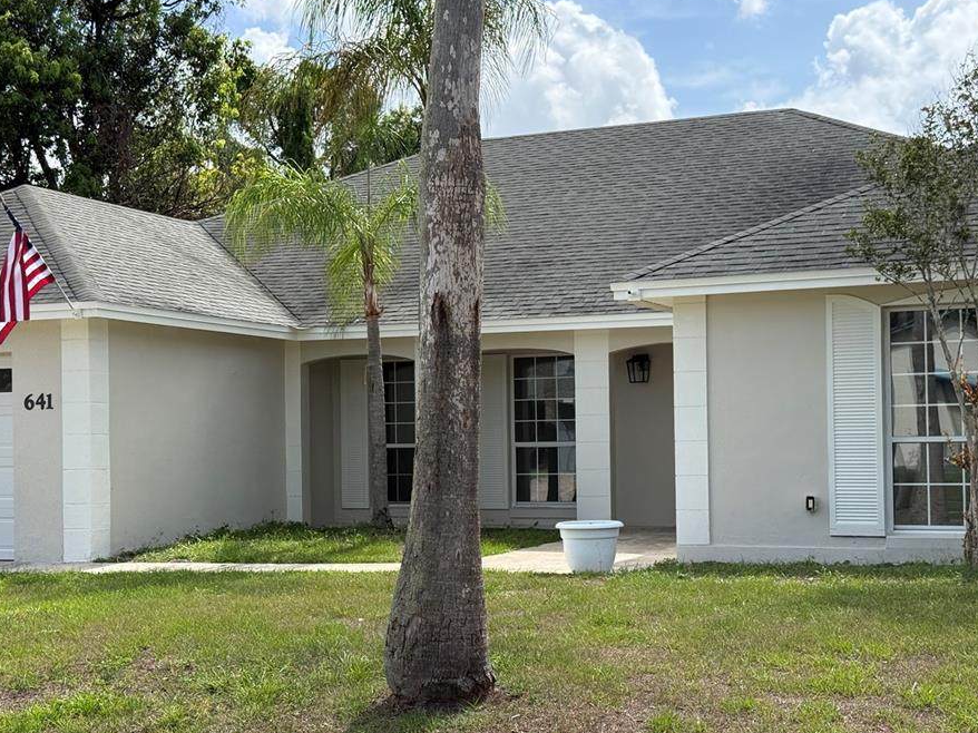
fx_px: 1582
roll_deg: +1.5
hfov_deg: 34.4
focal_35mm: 56
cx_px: 493
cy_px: 411
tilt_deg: +1.3
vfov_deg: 26.1
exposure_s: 1/4098
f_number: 1.78
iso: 100
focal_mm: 6.76
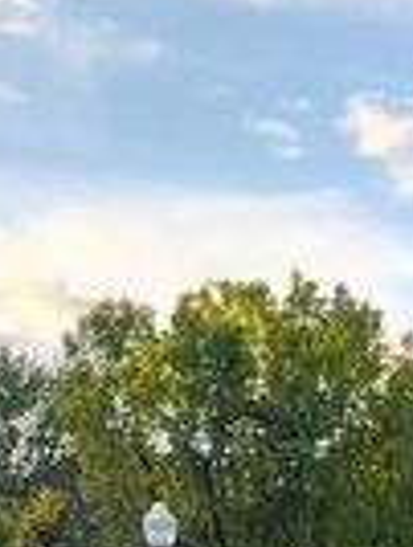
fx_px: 2172
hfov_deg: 9.6
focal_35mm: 137
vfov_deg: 13.2
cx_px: 985
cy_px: 931
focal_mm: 5.56
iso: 100
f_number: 1.8
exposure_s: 1/310
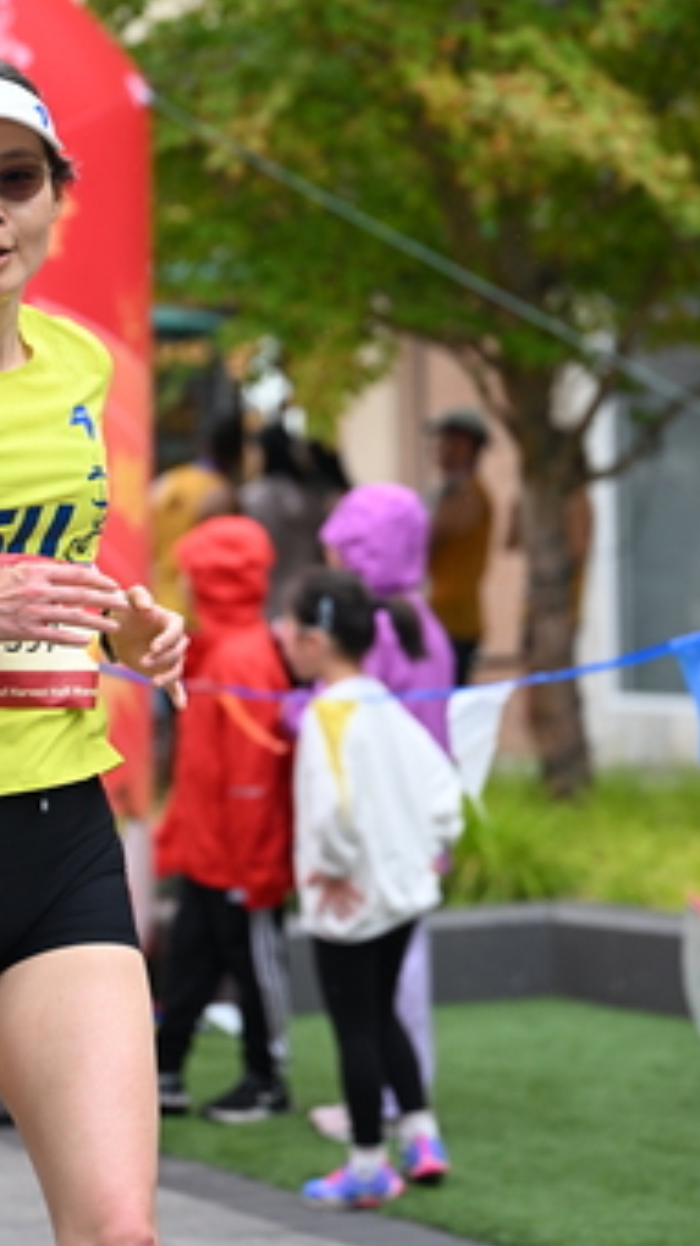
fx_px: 4030
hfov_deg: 9.9
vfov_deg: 17.6
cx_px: 258
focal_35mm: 122
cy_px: 465
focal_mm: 72
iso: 1000
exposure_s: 1/1600
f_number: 2.8
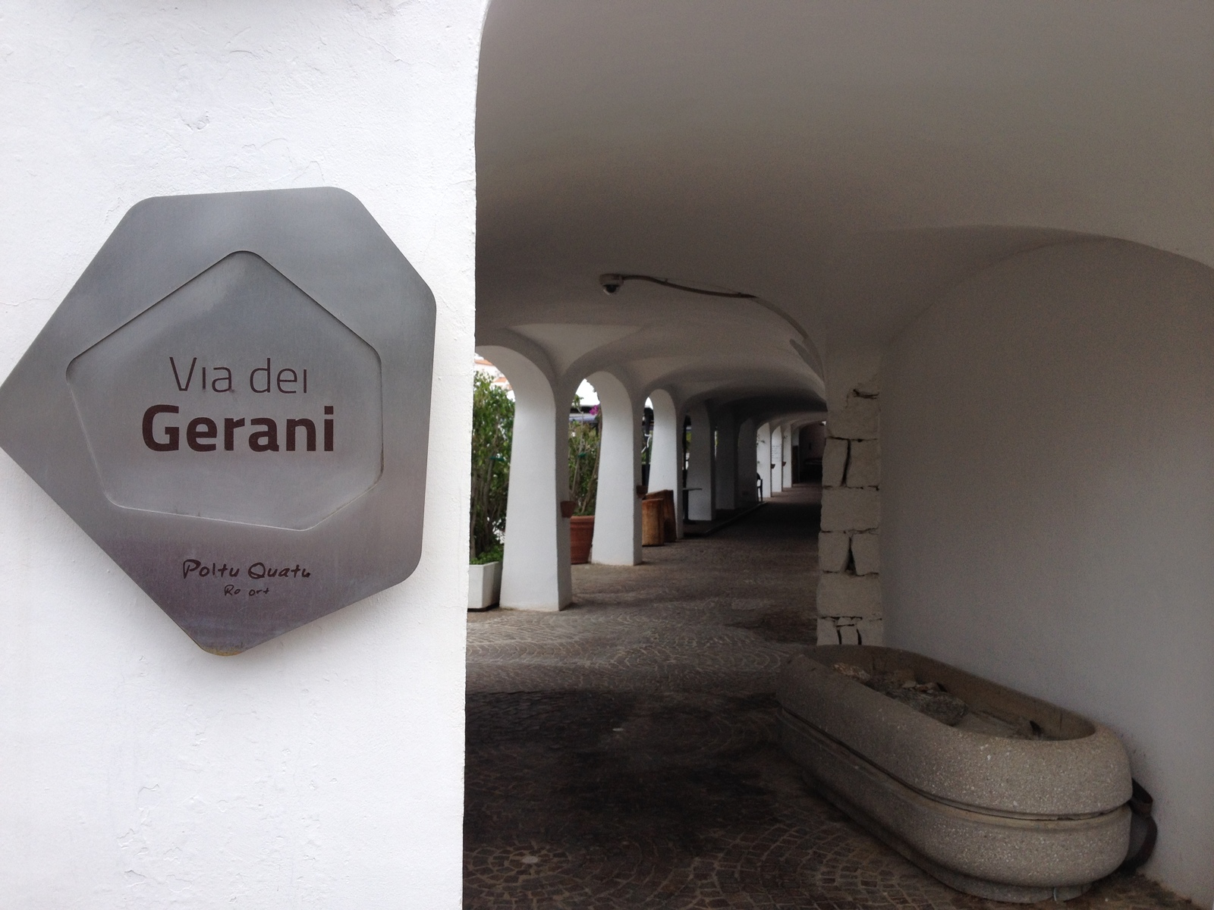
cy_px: 455
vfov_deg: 40.7
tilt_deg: -4.6
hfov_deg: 52.6
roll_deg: -0.4
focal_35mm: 35
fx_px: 1227
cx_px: 607
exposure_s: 1/836
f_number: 2.4
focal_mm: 4.28
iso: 50
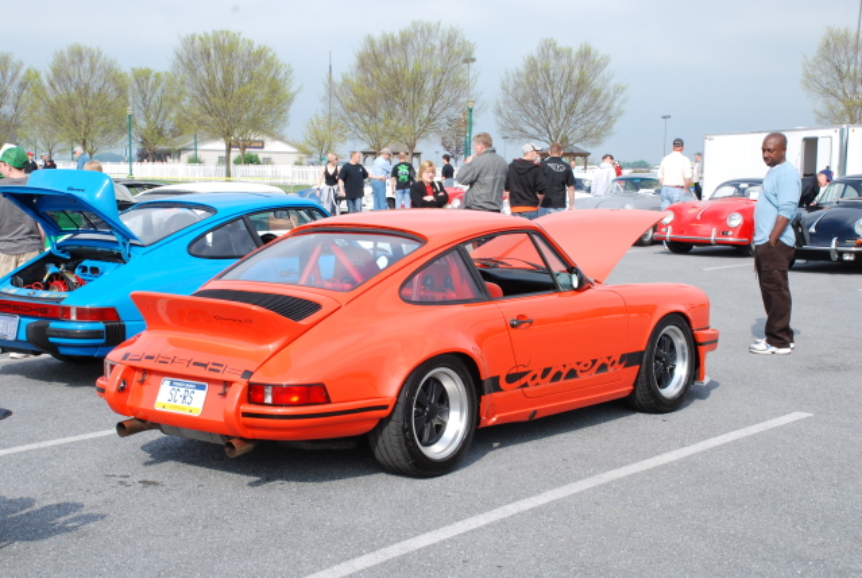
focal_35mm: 57
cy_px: 289
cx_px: 431
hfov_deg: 35.0
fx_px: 1367
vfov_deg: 23.9
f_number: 13
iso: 100
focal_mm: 38
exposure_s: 1/60
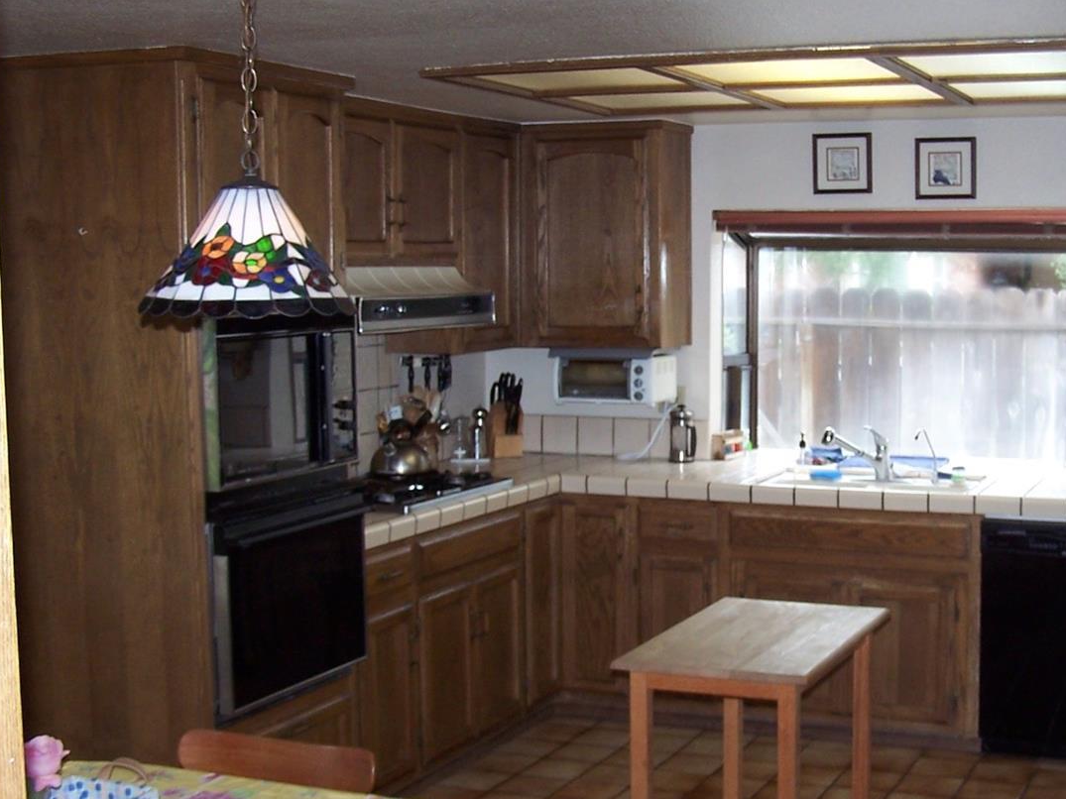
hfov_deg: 35.7
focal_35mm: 53
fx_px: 1632
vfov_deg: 27.5
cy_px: 476
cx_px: 735
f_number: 2.8
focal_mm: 6.3
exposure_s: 1/60
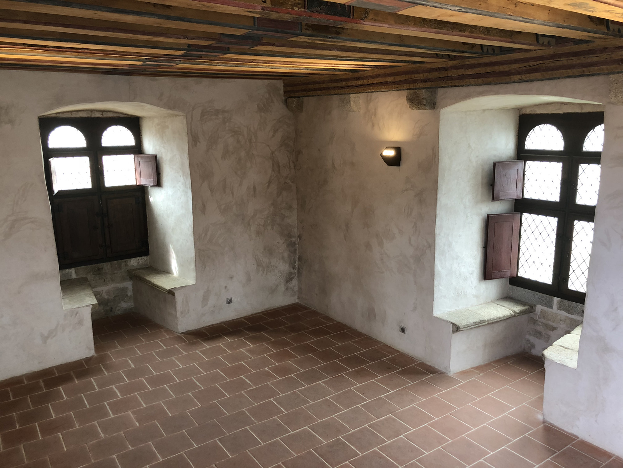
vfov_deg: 49.7
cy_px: 234
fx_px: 504
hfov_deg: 63.4
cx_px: 312
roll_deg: +1.0
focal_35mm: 28
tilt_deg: -11.8
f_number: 1.8
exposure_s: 1/24
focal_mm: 4
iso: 40
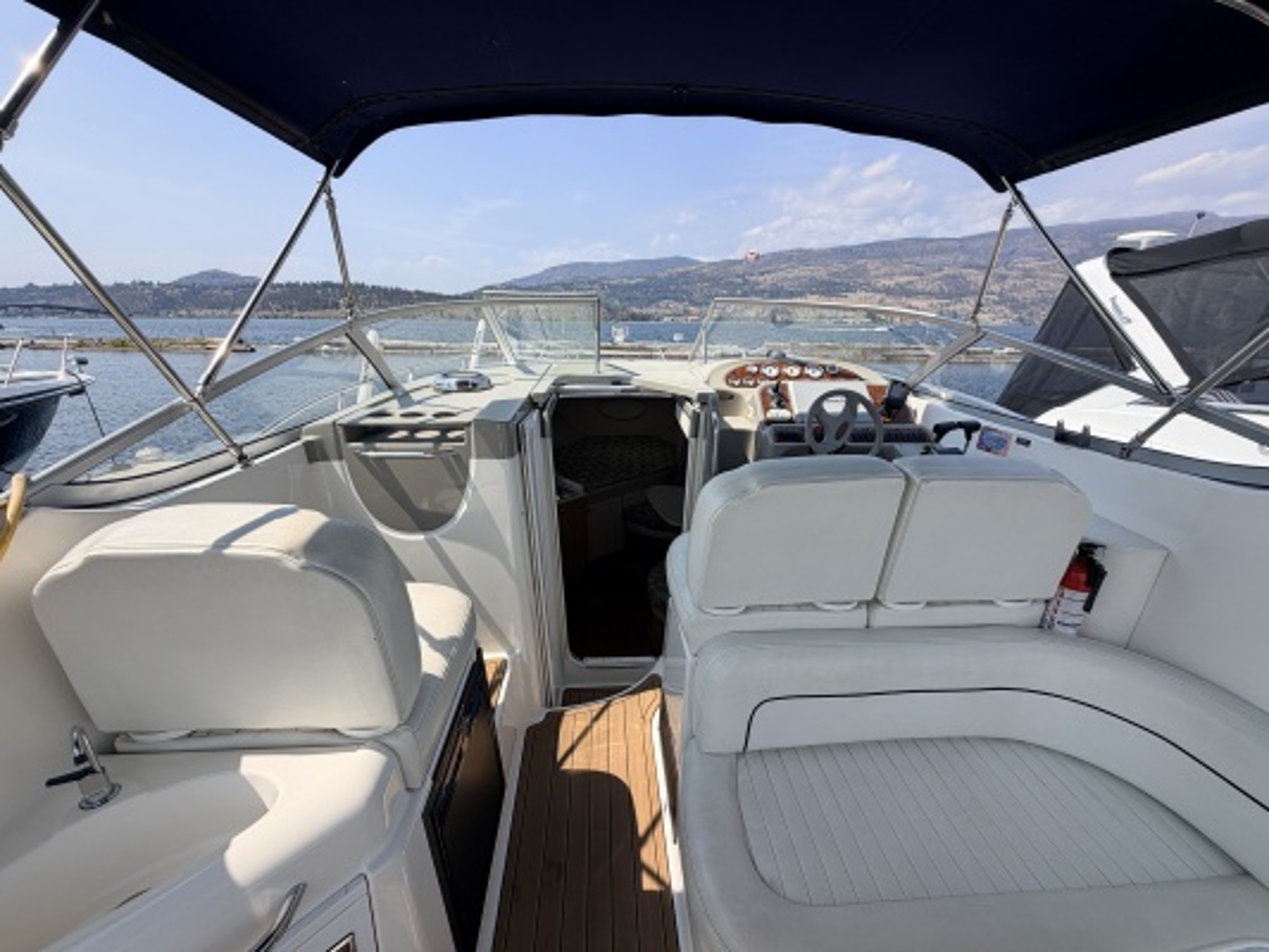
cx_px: 634
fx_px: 513
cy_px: 476
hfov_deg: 102.1
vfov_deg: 85.7
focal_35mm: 14
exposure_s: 1/770
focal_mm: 2.22
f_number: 2.2
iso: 20
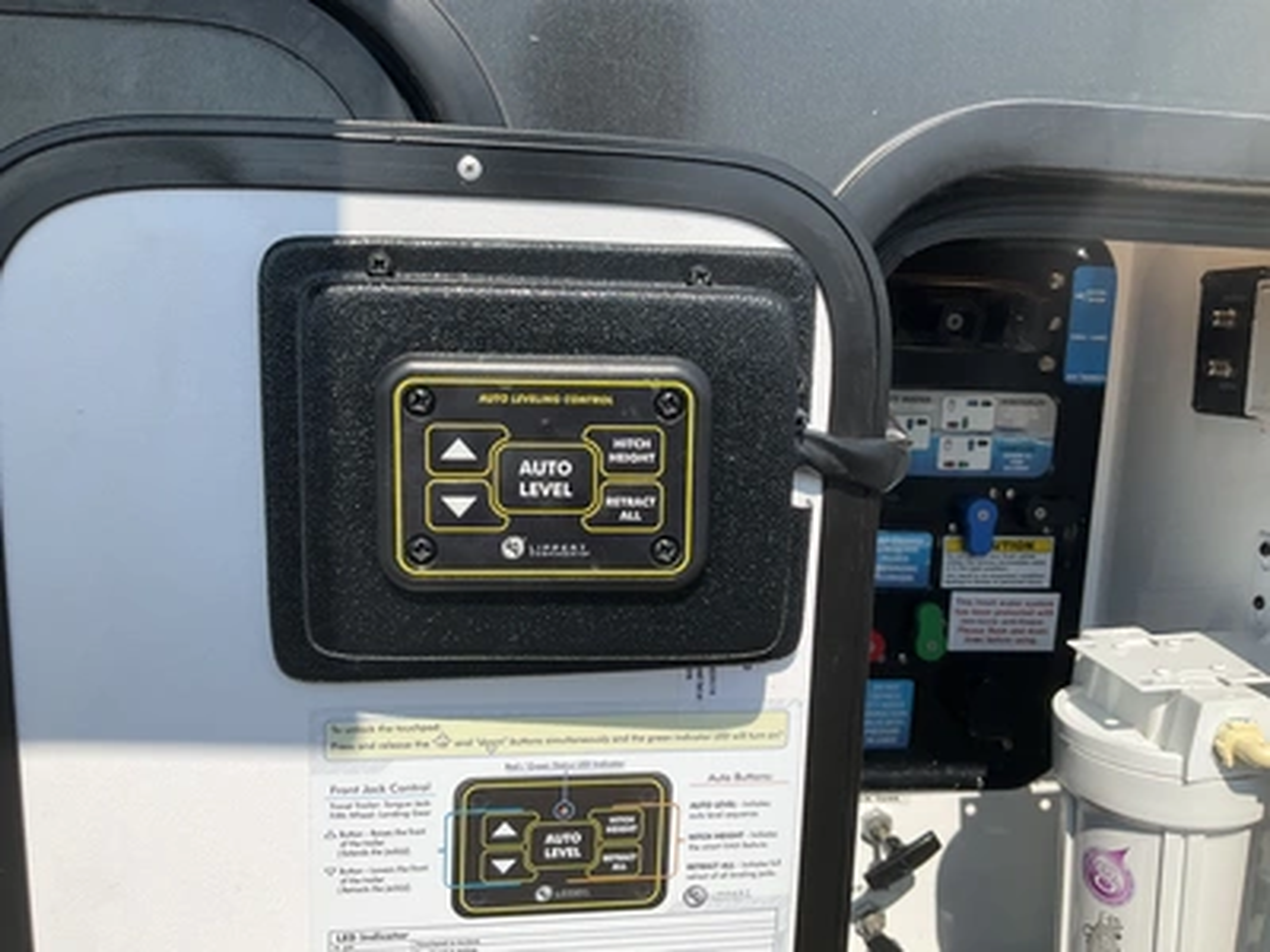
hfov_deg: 61.7
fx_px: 1064
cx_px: 635
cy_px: 476
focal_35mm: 29
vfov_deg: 48.2
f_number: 1.8
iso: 25
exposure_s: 1/1730
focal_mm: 3
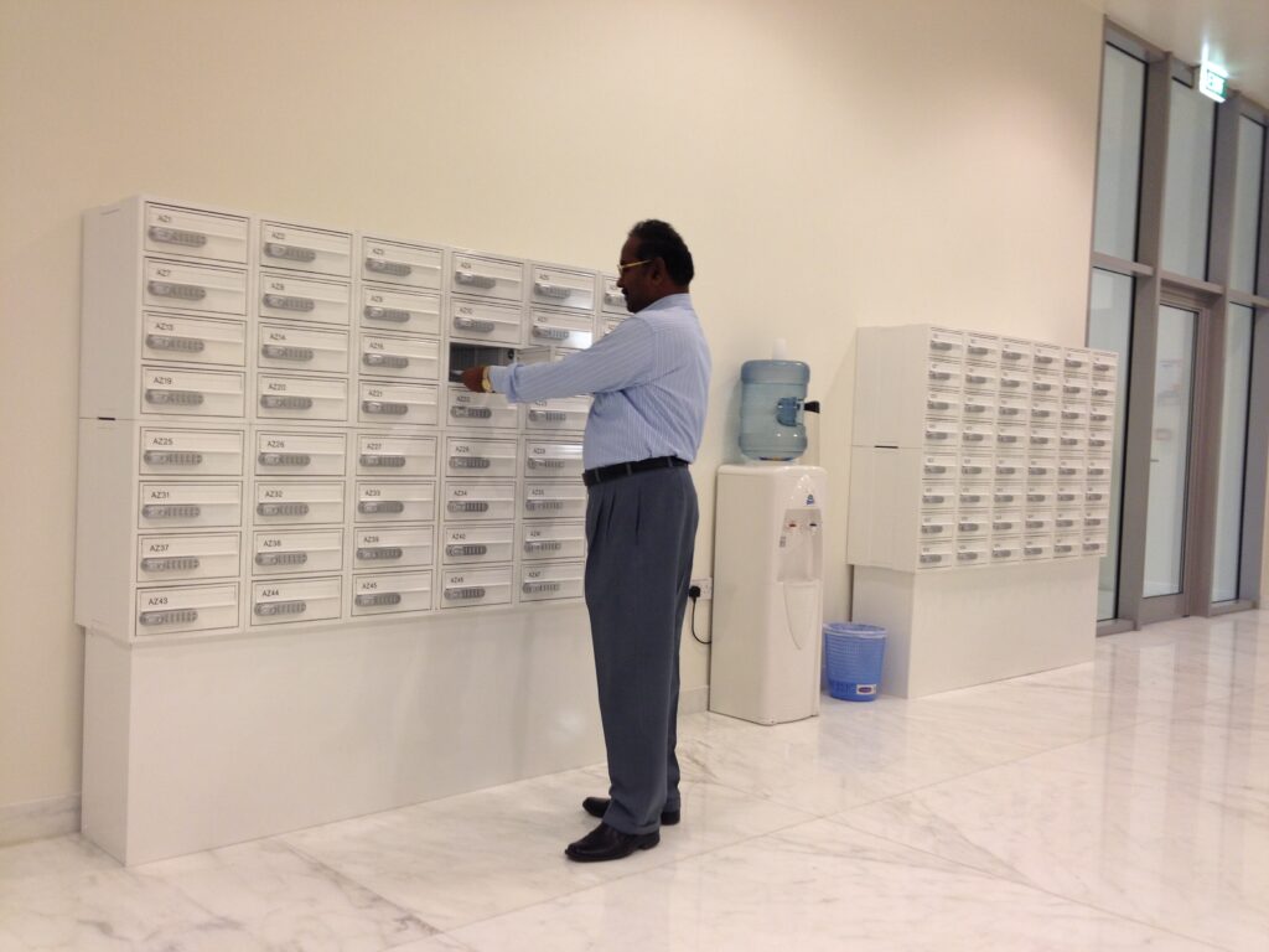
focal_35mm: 35
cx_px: 634
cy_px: 476
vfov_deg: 40.7
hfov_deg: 52.6
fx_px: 1283
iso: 80
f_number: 2.4
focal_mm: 4.28
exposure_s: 1/30
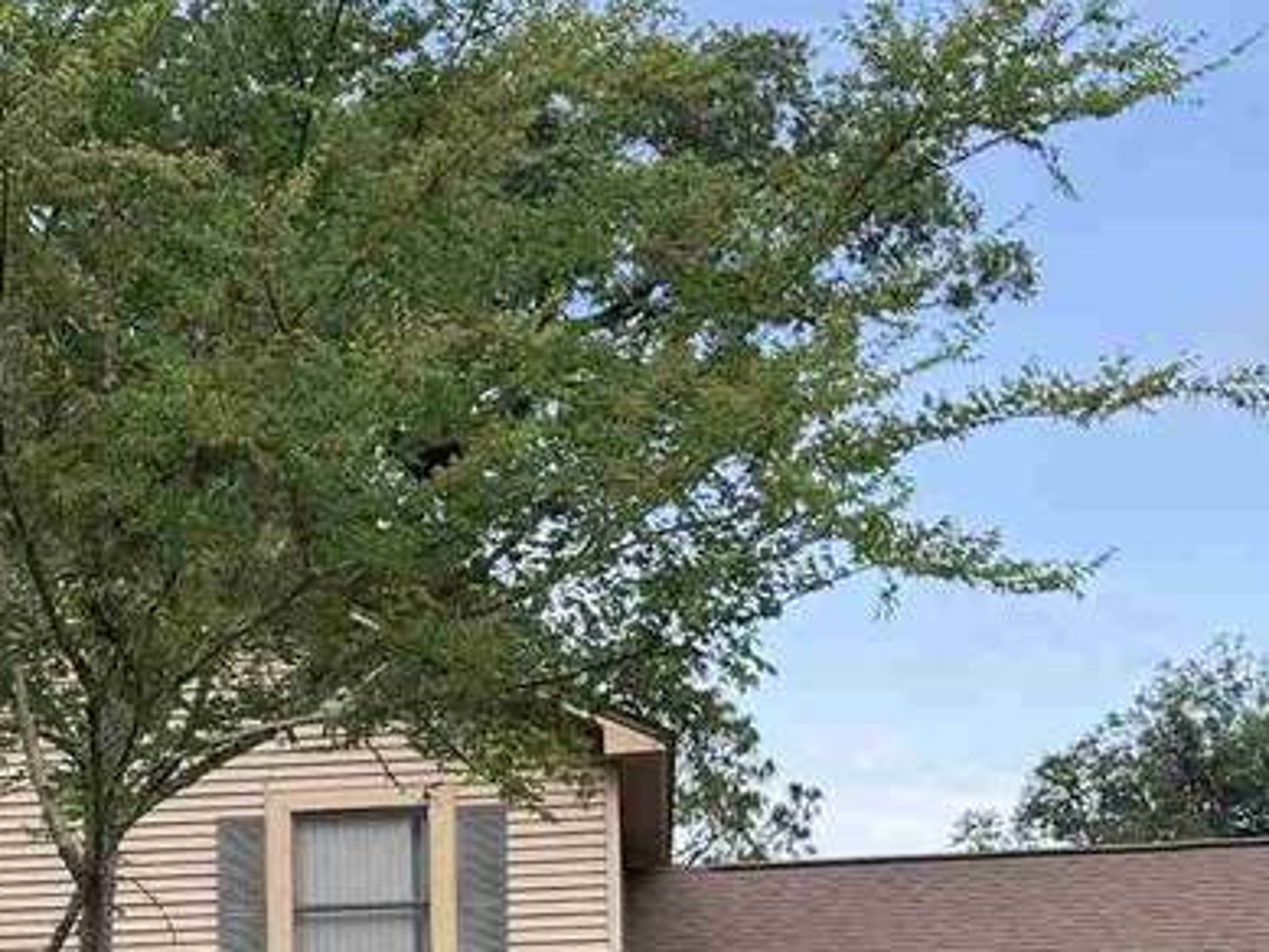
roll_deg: +1.7
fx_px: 2897
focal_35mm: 79
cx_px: 186
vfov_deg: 17.8
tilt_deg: +4.2
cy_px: 1115
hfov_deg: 24.2
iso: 80
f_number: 1.78
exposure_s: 1/2000
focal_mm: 6.76
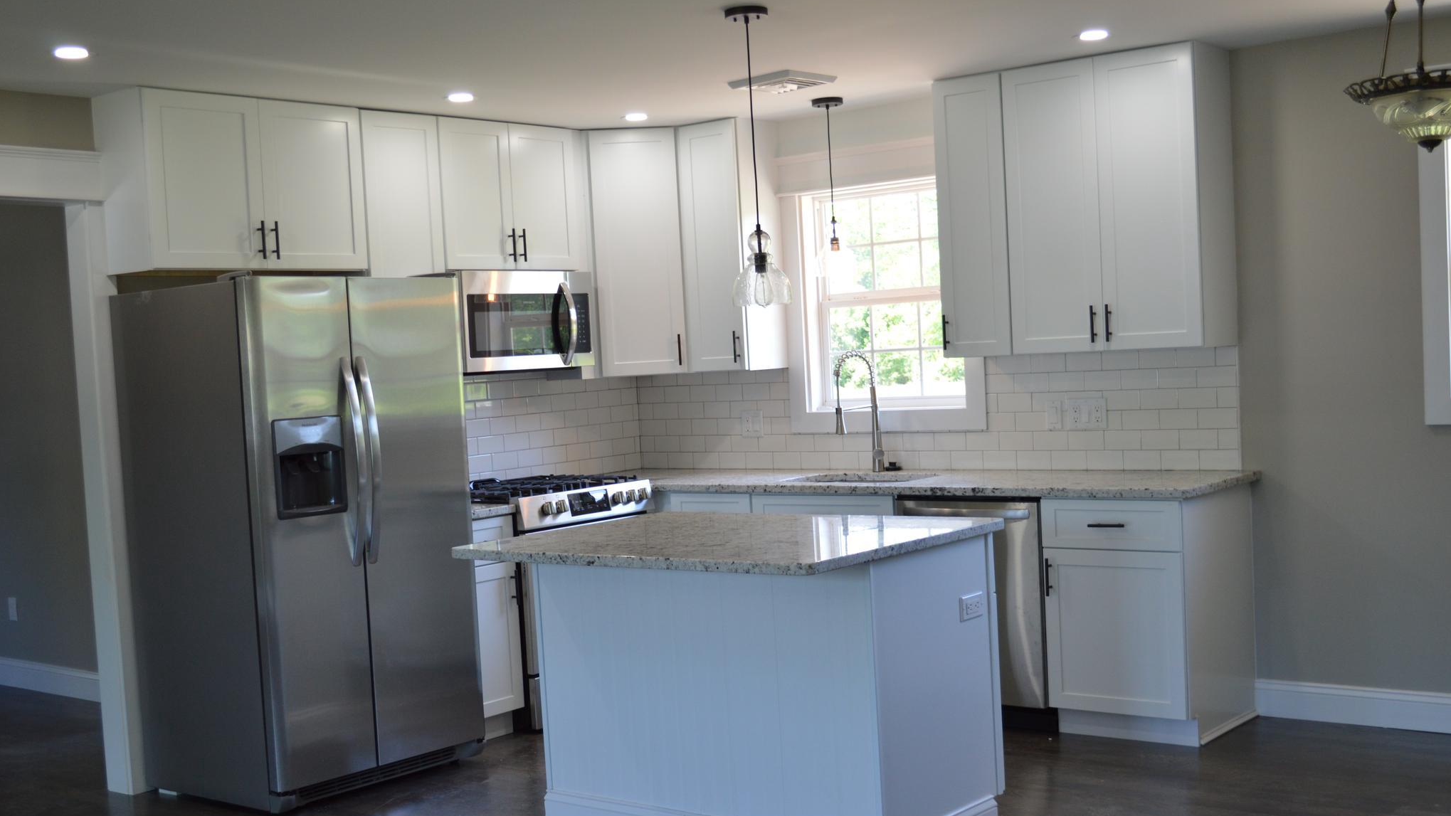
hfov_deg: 49.4
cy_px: 468
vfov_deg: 29.0
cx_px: 728
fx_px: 1577
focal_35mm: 41
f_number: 4.2
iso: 400
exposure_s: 1/80
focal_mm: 26
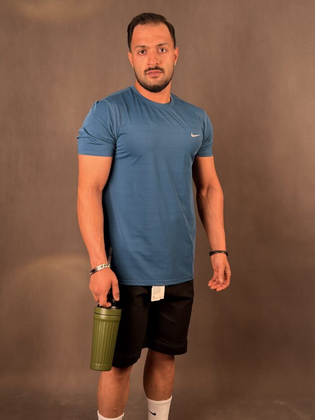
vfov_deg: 39.7
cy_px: 210
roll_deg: -1.5
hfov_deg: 30.3
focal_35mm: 48
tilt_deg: -9.4
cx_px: 158
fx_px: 582
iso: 125
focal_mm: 6.76
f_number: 1.78
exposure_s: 1/100
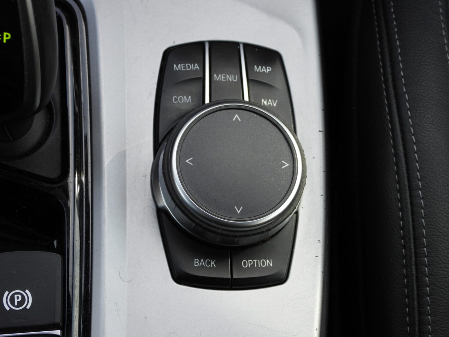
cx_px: 224
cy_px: 168
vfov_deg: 18.4
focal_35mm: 80
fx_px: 1038
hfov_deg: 24.4
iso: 100
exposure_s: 1/100
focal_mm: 14.4
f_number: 3.5
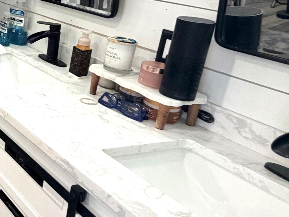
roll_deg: -1.3
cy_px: 22
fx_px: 367
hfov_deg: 28.5
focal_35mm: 44
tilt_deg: -14.0
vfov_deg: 31.4
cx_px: -142
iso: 250
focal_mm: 2.22
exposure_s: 1/120
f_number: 2.2
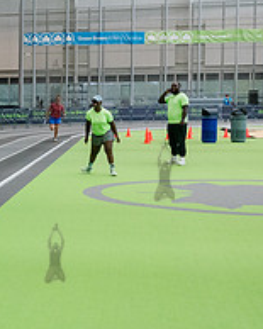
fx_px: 847
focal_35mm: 87
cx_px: -165
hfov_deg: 15.8
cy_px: 170
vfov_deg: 22.0
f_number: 3.5
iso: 6400
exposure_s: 1/1000
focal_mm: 31
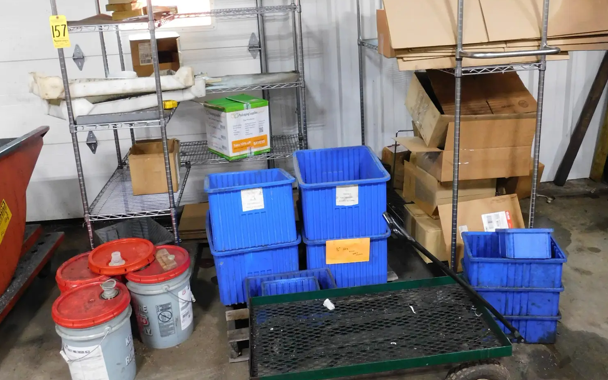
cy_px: 138
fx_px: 547
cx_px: 308
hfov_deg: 58.2
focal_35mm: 33
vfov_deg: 38.0
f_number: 3
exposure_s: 1/30
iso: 400
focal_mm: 4
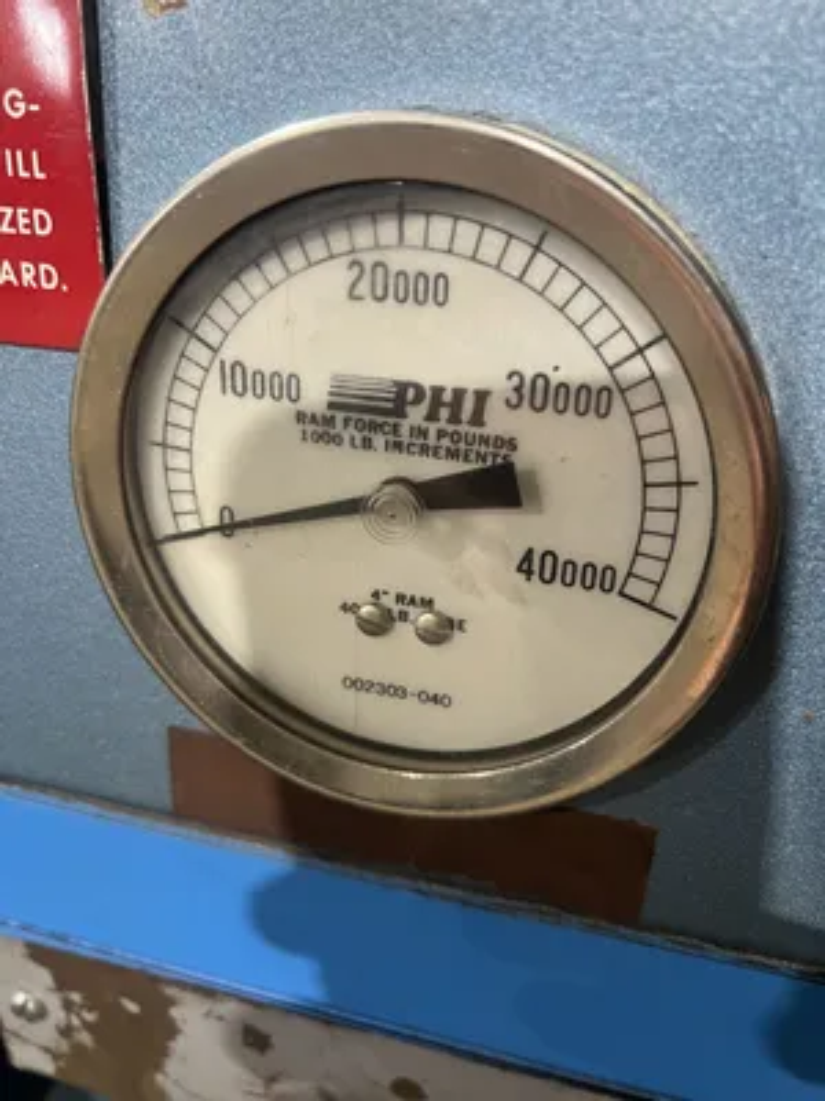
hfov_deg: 53.1
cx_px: 412
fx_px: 826
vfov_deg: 67.3
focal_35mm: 26
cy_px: 550
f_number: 1.5
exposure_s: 1/60
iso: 160
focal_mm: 5.7
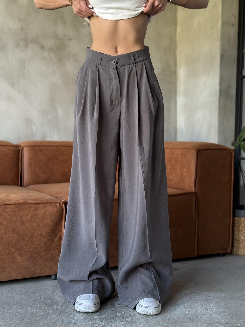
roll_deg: -0.9
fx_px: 453
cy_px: 164
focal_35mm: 48
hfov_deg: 30.3
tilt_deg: -2.3
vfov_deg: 39.7
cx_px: 122
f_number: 1.78
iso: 250
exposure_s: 1/58
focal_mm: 6.76
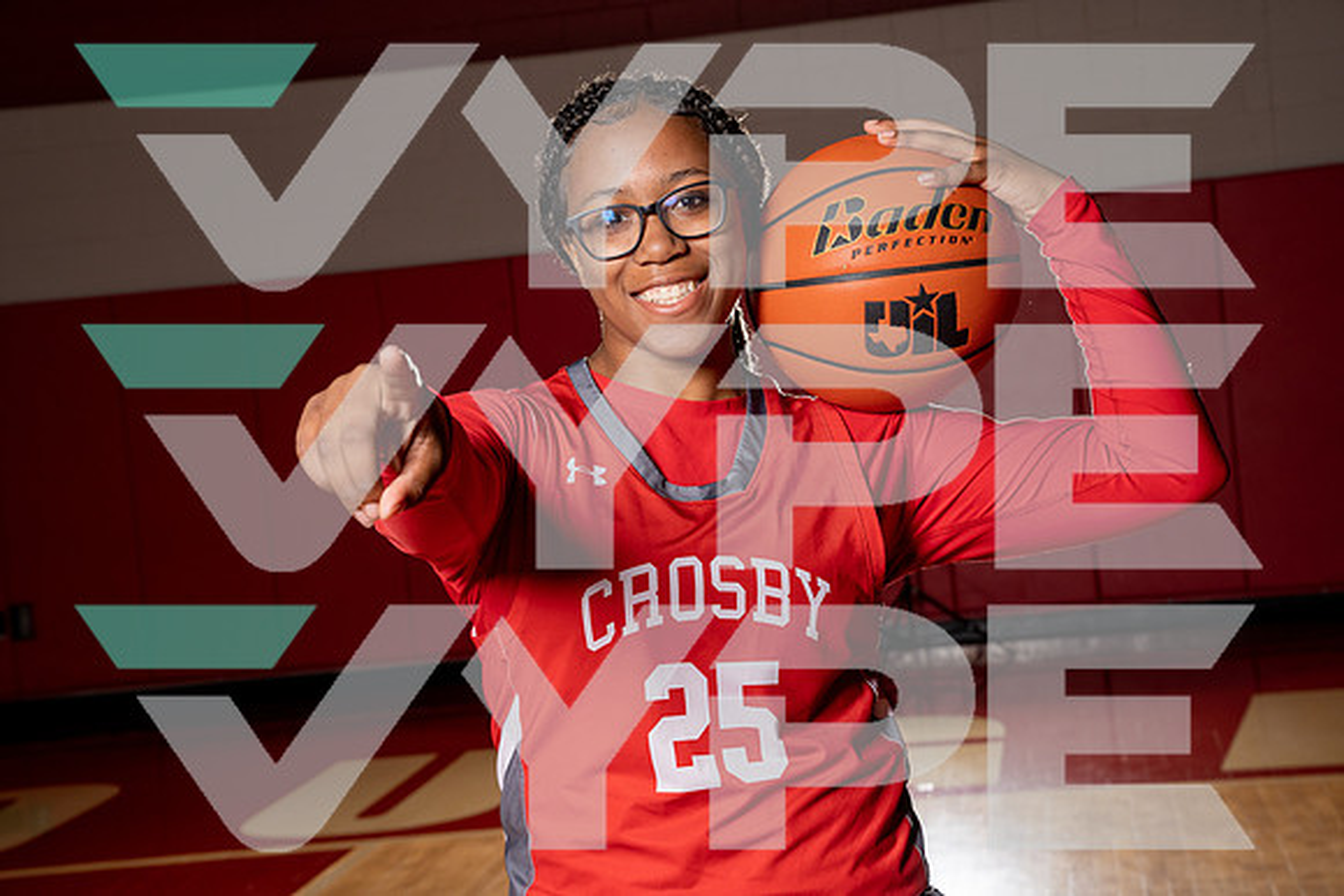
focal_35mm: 70
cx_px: 672
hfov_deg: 28.8
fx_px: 2614
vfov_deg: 19.5
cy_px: 448
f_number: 9
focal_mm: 70
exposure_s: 1/250
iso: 400
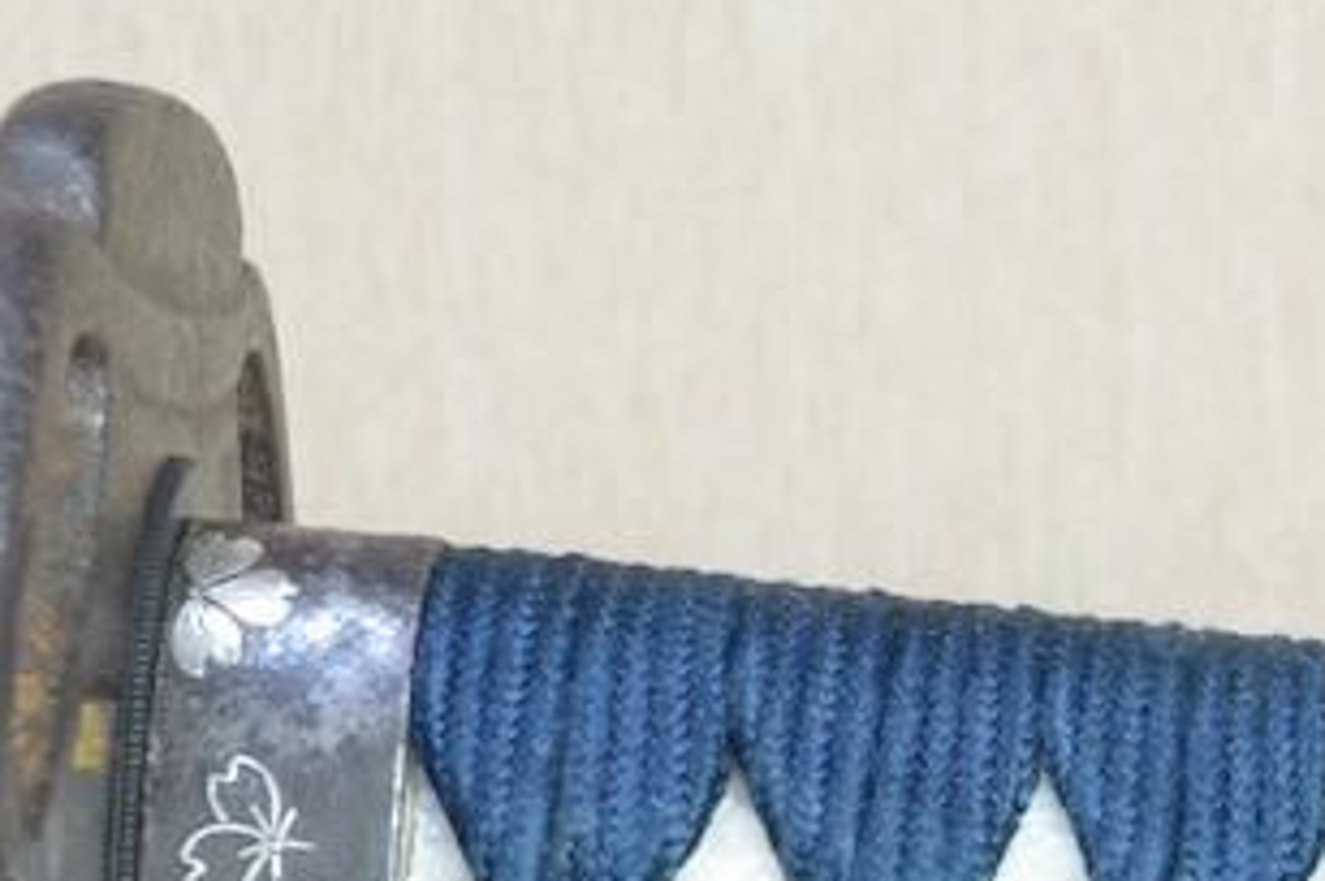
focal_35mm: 219
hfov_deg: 9.0
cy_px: 1090
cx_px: 2464
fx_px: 8052
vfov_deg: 6.2
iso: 400
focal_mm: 32
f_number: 11
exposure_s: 1/2
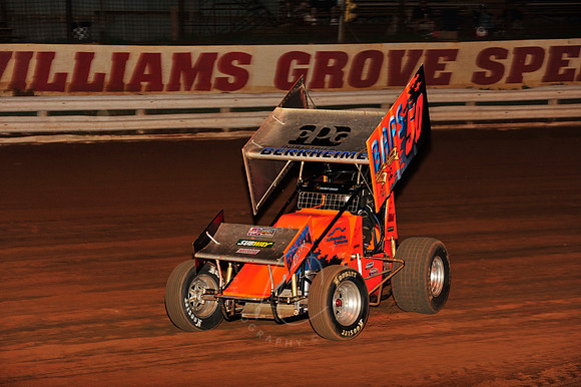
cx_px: 290
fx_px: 1806
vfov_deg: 12.2
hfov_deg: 18.3
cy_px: 194
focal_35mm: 112
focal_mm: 112
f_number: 6.3
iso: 800
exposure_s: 1/320
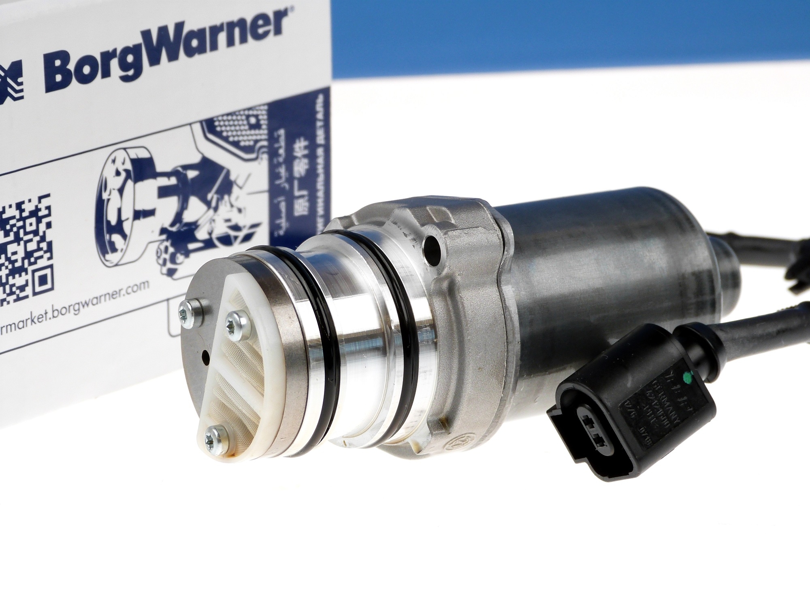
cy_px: 304
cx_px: 405
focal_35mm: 120
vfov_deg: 12.3
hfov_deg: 16.4
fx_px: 2808
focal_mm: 21.6
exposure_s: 1/80
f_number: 3.5
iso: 100
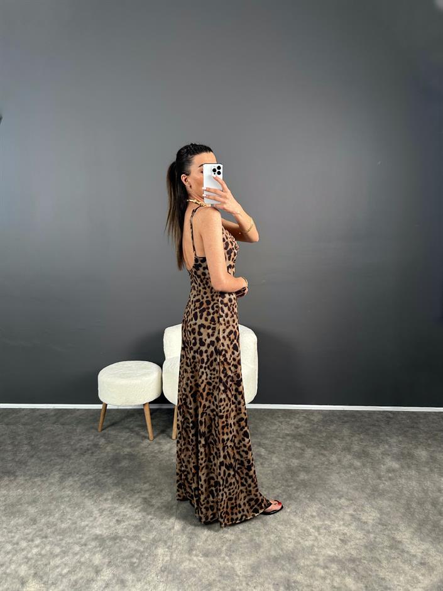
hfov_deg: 56.8
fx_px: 410
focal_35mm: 24
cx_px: 222
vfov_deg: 71.6
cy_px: 296
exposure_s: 1/121
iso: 100
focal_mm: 6.86
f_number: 1.78
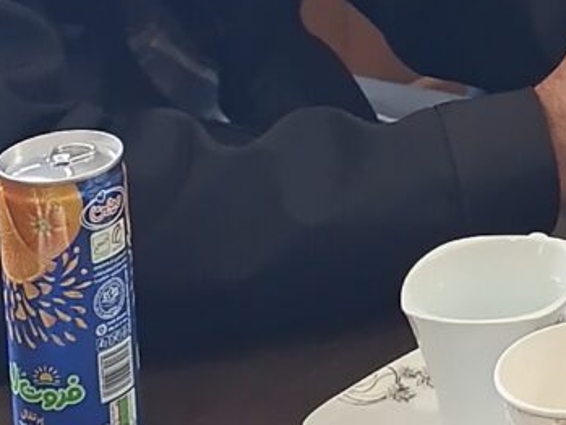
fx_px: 2764
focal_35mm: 169
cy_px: -581
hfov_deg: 11.1
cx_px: 926
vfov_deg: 8.1
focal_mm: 6.14
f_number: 1.6
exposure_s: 1/100
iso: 1000
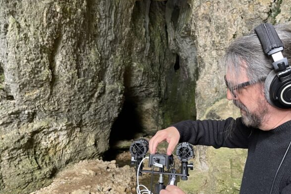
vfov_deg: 42.3
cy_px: 98
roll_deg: -0.8
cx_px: 156
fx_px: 250
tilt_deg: +1.2
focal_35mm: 31
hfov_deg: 60.2
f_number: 1.6
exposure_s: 1/60
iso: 160
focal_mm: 5.1
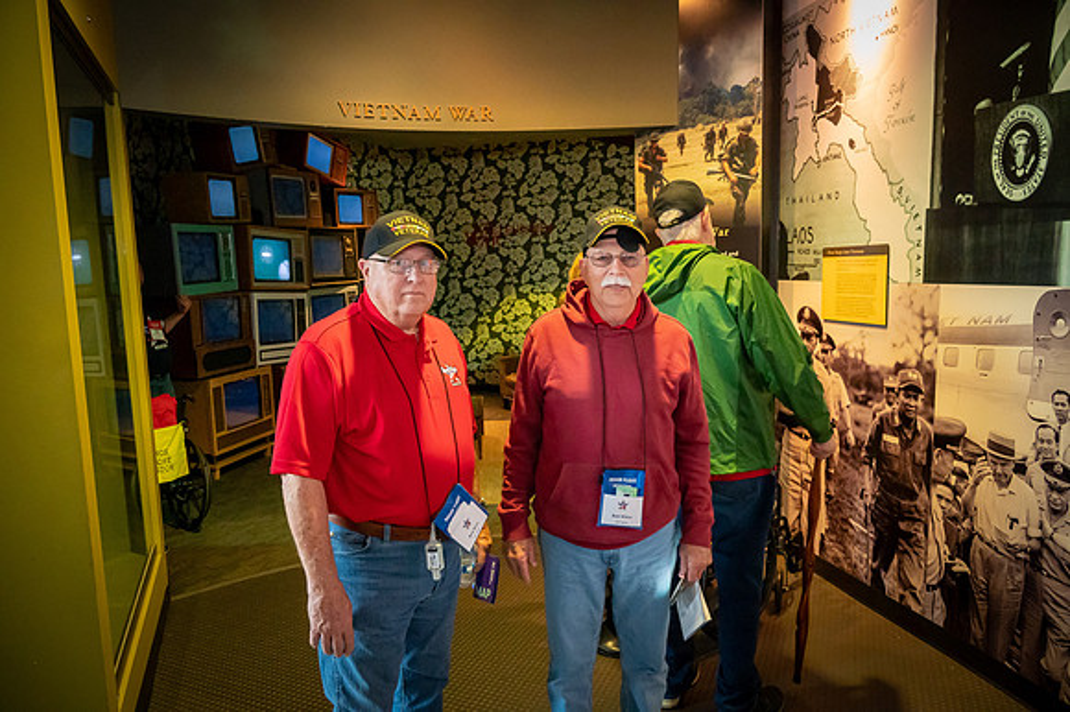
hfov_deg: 73.8
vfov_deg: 53.1
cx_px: 535
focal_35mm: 24
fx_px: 713
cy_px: 356
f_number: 5.6
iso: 9000
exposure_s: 1/50
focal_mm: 24
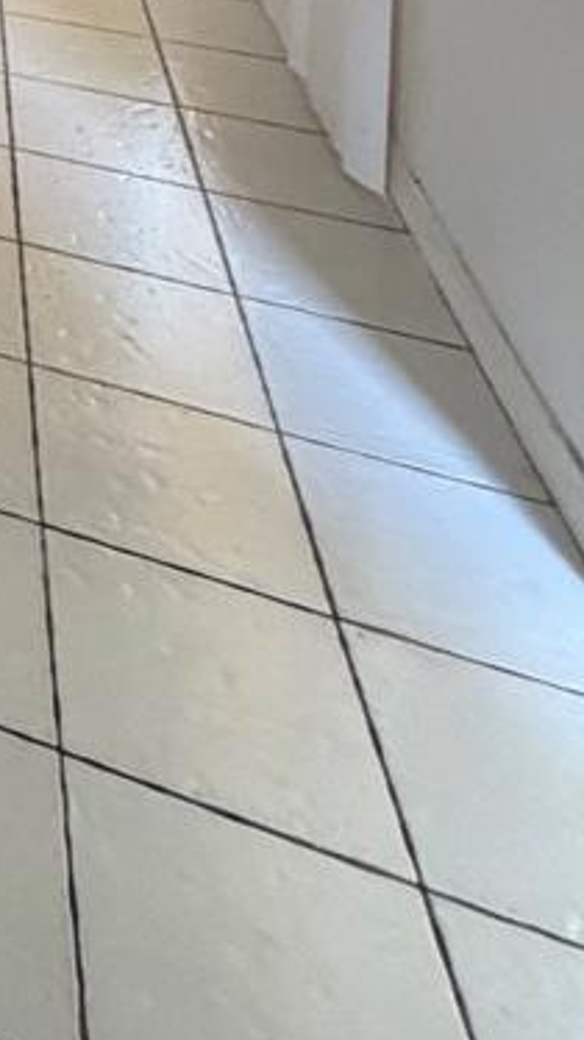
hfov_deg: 16.6
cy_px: -528
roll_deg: +0.1
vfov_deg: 27.9
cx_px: -656
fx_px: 1351
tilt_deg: -2.9
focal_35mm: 49
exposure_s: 1/60
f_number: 2.2
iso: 320
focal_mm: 2.22
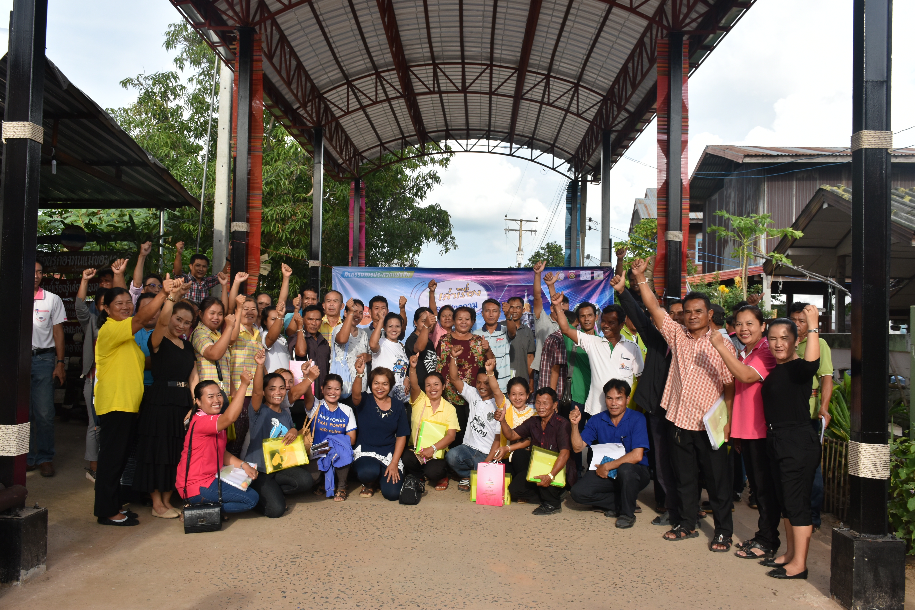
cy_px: 305
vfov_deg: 43.6
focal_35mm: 30
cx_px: 458
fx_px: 762
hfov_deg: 61.9
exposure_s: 1/250
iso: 220
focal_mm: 20
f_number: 8
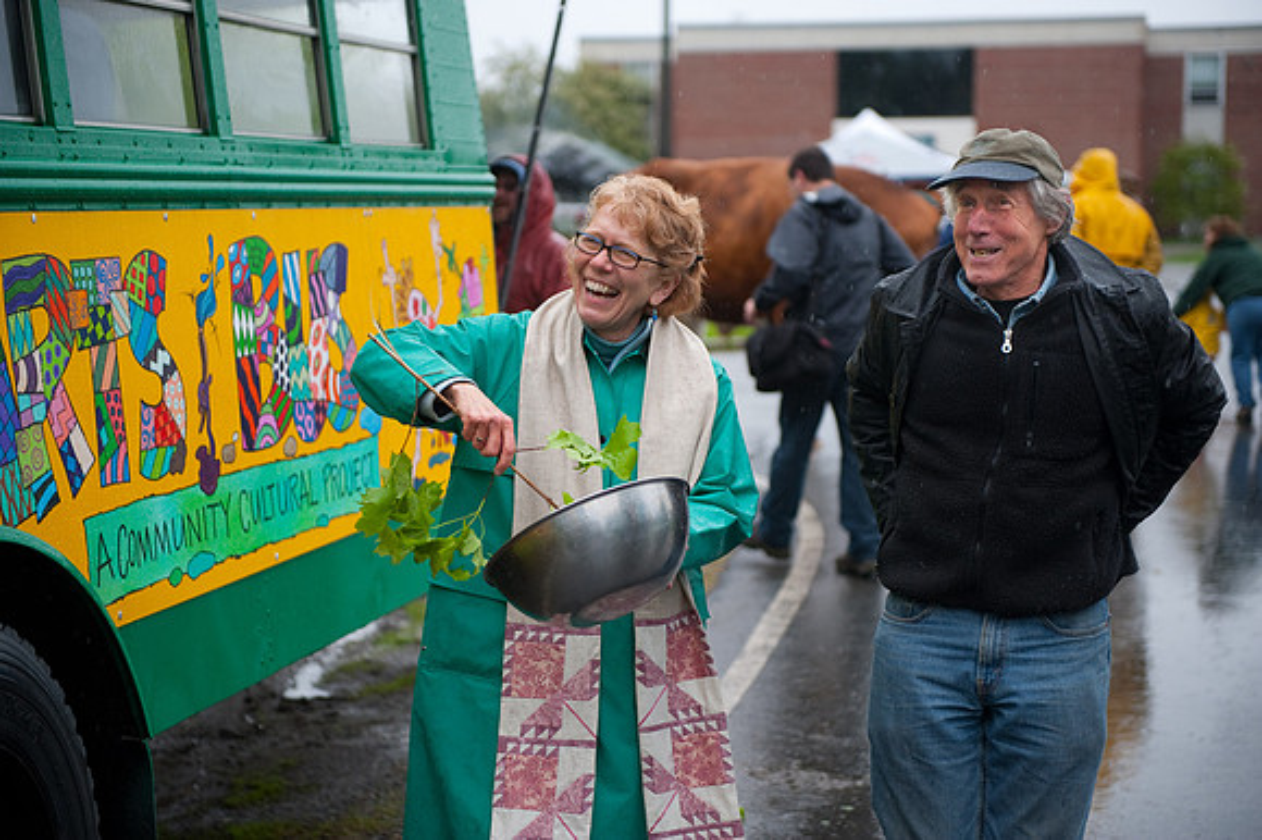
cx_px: 631
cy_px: 420
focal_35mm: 70
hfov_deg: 28.9
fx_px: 2452
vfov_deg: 19.4
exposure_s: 1/800
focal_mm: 70
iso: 640
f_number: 2.8
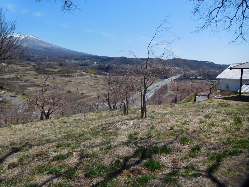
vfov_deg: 54.9
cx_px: 124
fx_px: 180
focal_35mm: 25
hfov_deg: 69.4
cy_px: 94
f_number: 3.4
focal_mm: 4.5
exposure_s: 1/1500
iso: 125
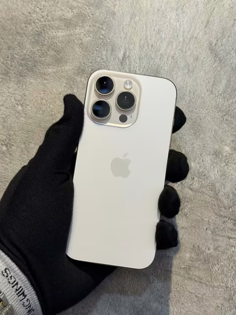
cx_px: 118
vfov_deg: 39.7
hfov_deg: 30.3
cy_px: 158
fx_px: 436
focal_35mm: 48
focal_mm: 6.76
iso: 50
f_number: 1.78
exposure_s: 1/50
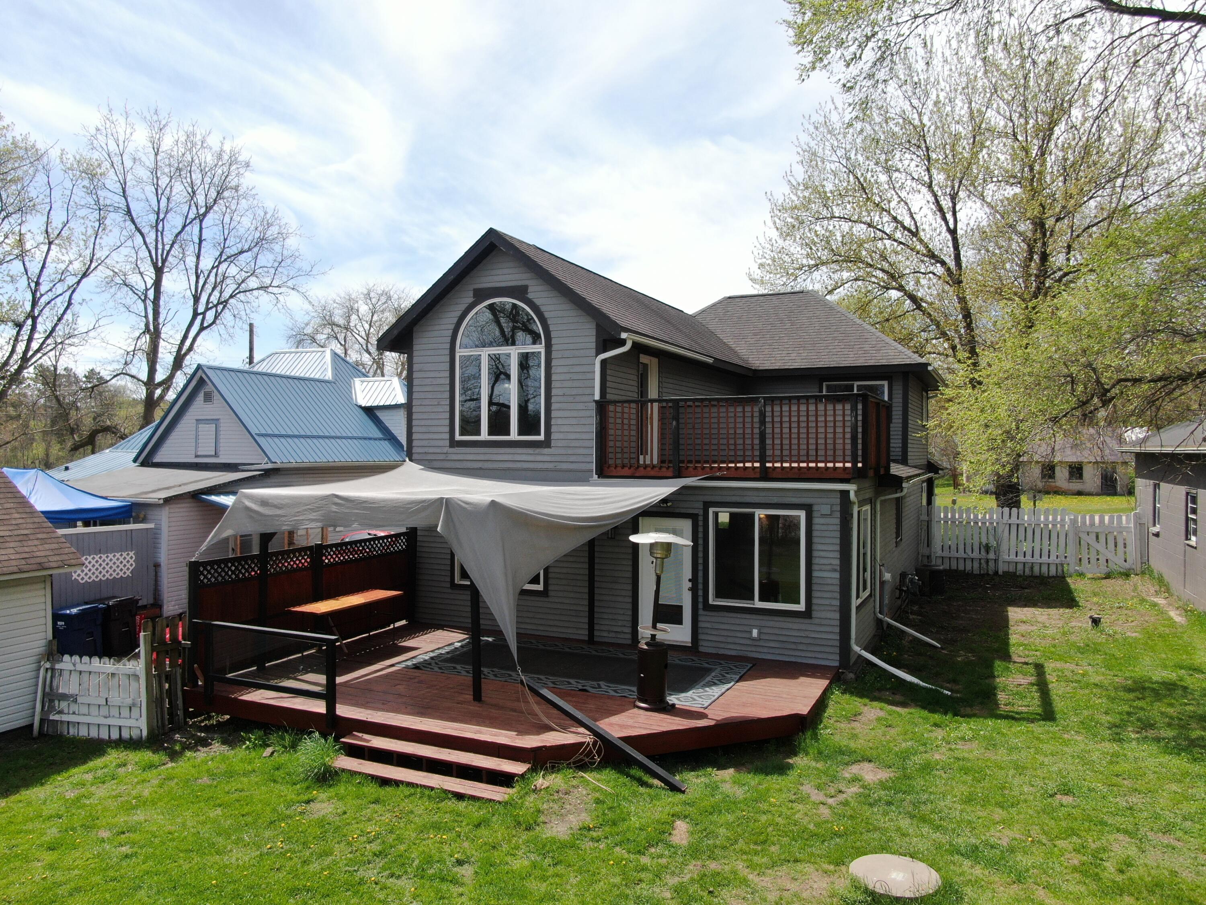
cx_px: 603
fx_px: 836
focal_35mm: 24
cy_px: 452
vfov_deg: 56.8
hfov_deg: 71.6
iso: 110
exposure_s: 1/1000
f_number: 2.8
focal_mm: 4.39
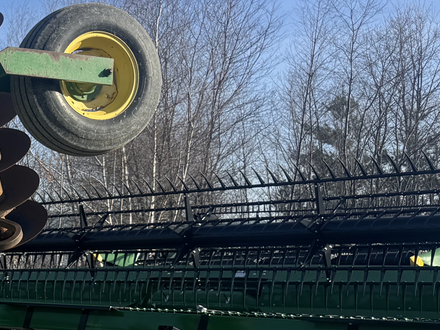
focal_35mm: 79
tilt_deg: +1.5
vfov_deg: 18.4
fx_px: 1004
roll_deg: +0.4
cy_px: 289
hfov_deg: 20.4
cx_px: -256
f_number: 1.78
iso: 80
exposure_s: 1/2833
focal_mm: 6.76
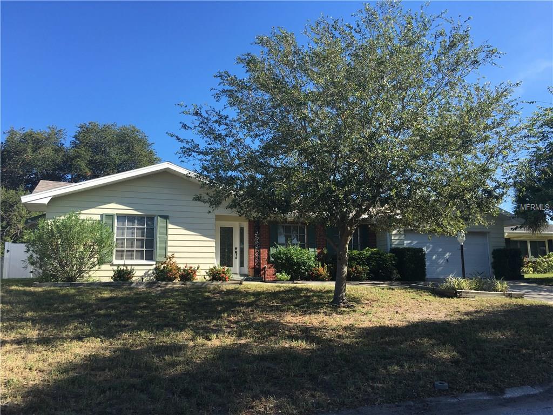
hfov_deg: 61.7
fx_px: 463
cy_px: 208
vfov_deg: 48.2
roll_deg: +1.1
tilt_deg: +9.9
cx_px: 276
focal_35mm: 29
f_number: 2.2
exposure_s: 1/746
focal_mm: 4.15
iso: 25
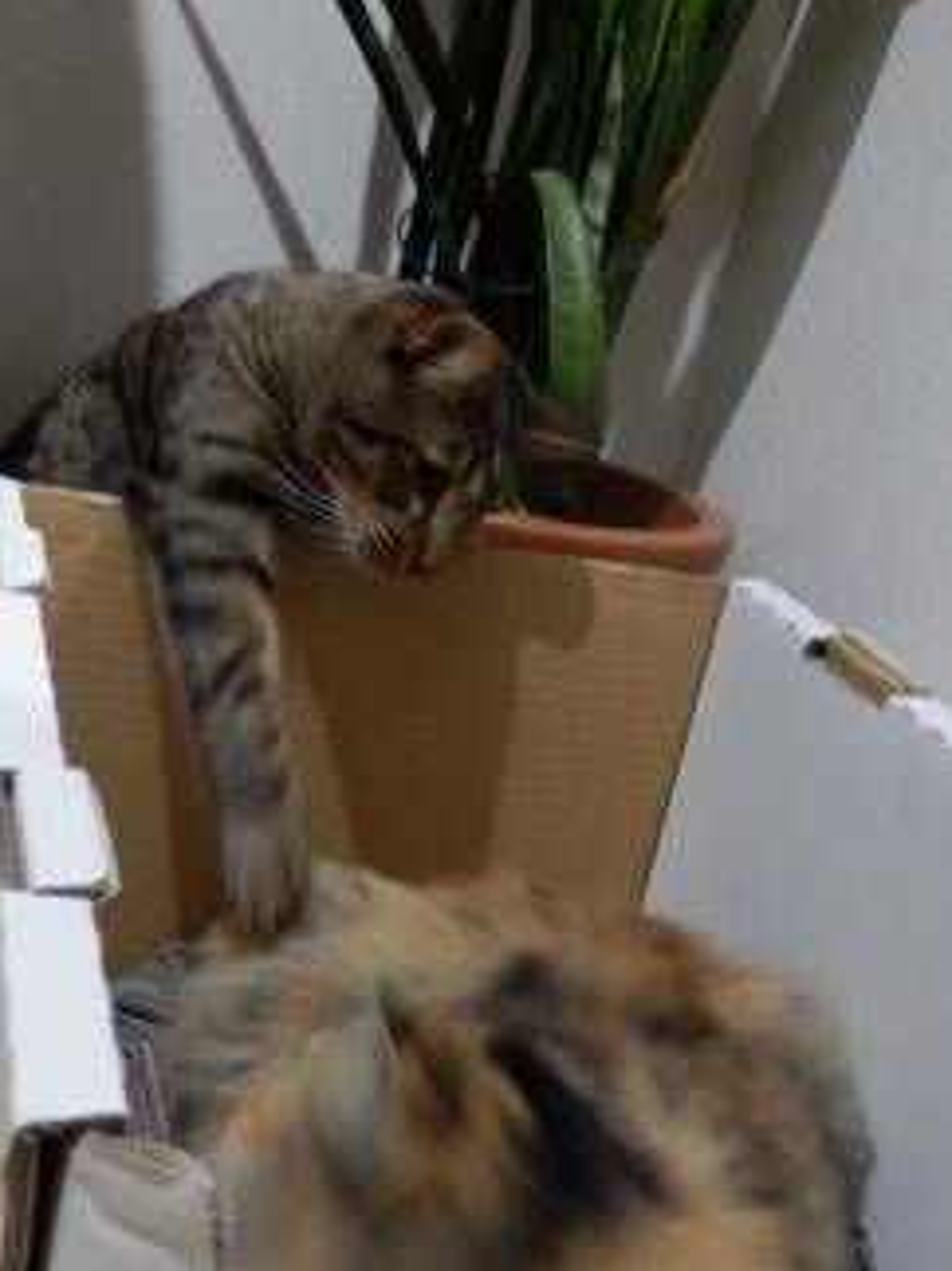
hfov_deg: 31.5
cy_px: 811
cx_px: 472
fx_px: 1688
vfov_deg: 40.9
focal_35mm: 46
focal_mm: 6
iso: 800
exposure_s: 1/10
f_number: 3.4
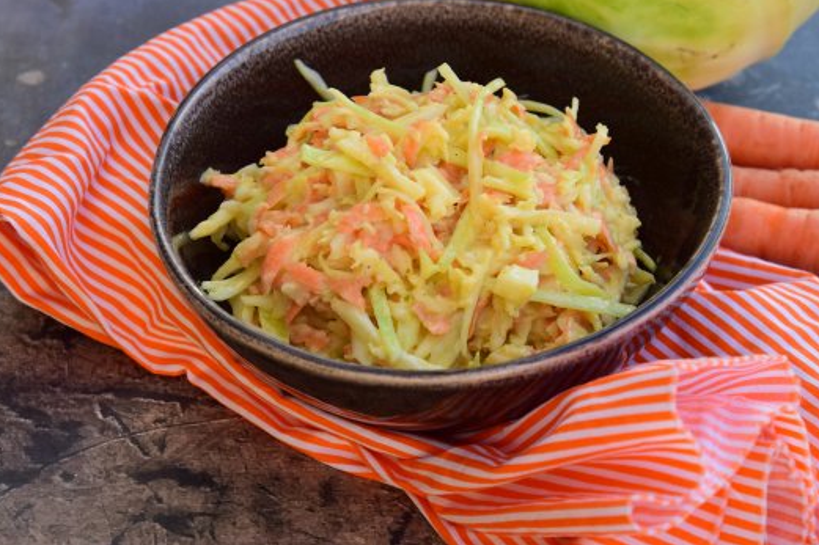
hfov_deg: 17.9
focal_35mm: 115
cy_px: 226
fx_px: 2606
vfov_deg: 11.9
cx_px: 346
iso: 200
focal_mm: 65
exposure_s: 1/160
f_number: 6.3
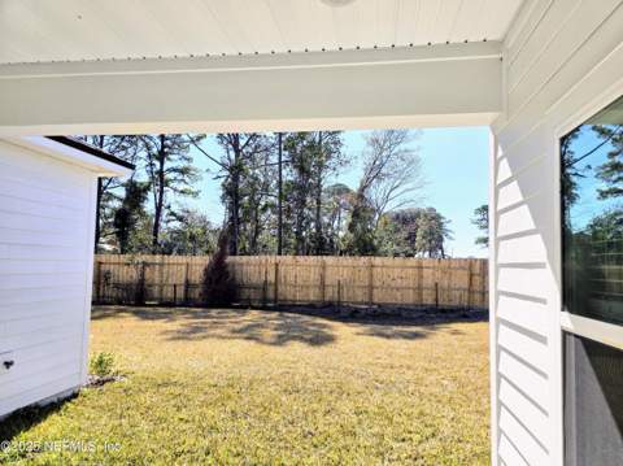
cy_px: 233
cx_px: 312
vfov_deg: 58.8
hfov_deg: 74.0
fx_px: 414
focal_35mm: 23
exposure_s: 1/724
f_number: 1.7
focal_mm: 6.3
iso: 12
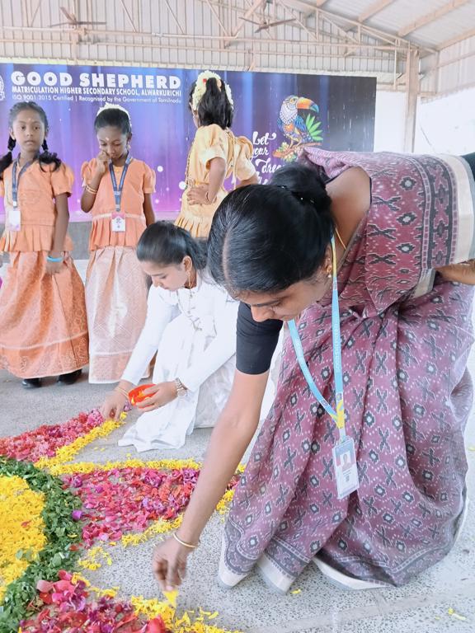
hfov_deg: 51.4
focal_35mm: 27
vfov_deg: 65.3
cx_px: 238
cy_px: 316
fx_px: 494
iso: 500
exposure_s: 1/50
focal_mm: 3.98
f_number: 1.8
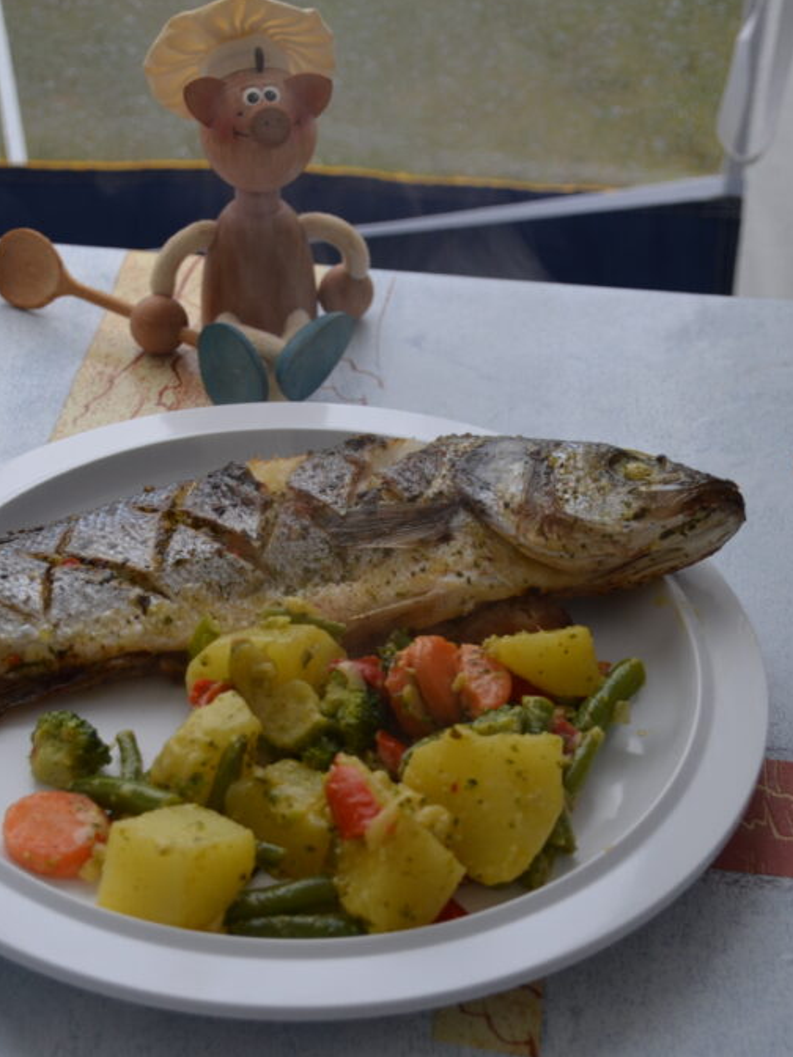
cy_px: 525
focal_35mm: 77
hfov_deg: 19.2
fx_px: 2344
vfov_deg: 25.4
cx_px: 321
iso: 280
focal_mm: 35
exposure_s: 1/125
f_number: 5.6
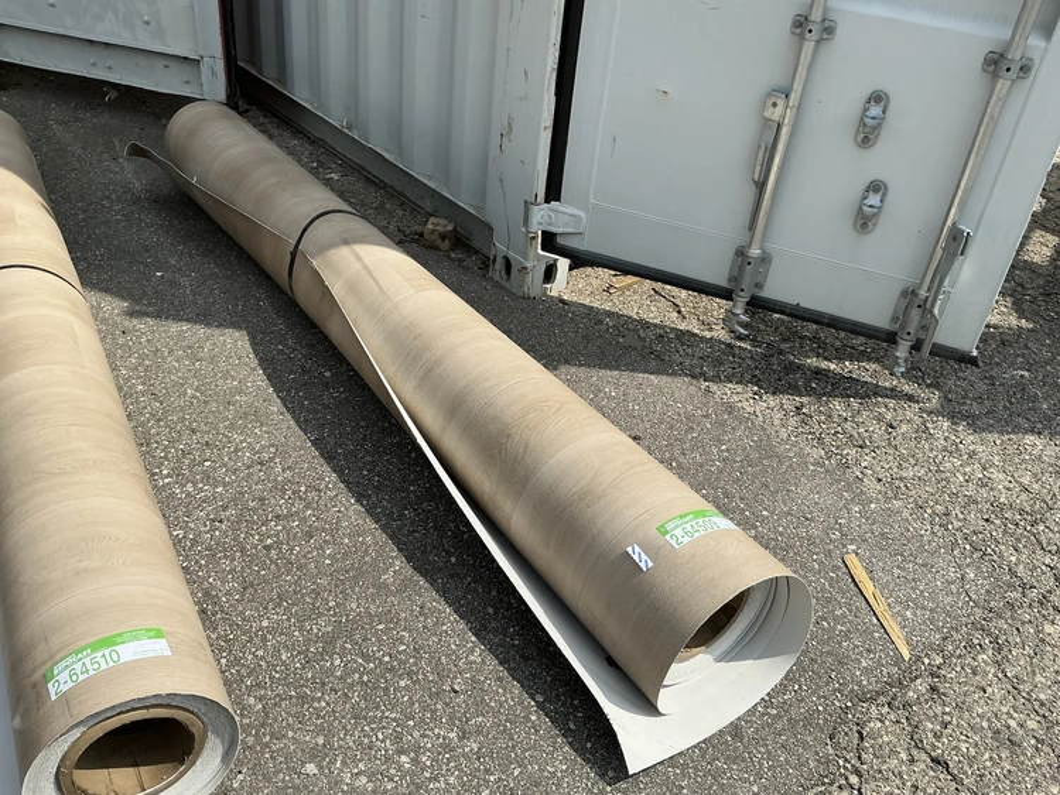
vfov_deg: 49.8
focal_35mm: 28
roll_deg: -5.3
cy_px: 398
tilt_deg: -32.8
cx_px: 530
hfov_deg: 63.4
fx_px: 858
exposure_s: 1/2538
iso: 25
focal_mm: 3
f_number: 1.8
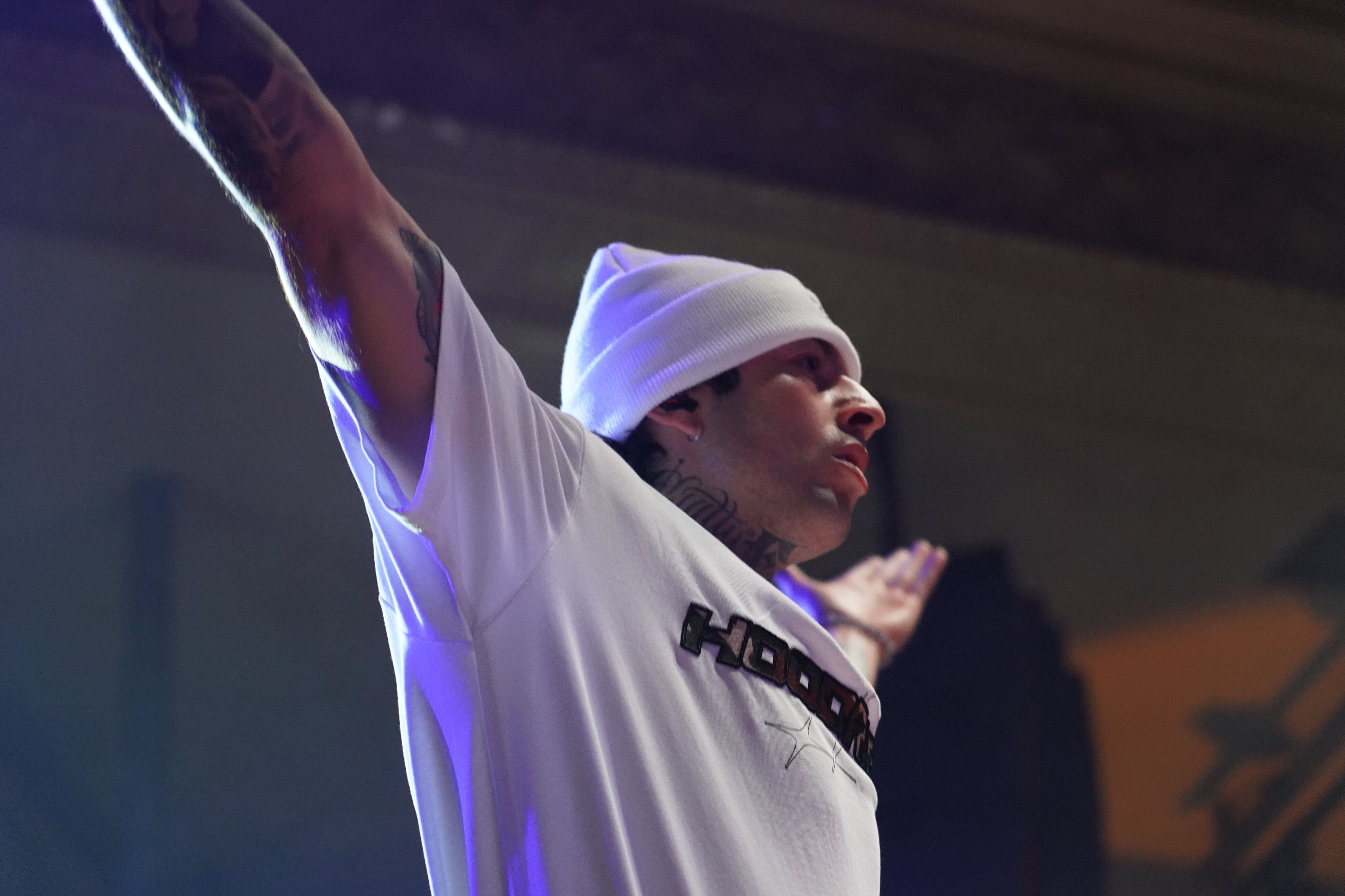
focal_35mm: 105
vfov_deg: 13.0
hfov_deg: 19.5
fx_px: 3923
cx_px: 672
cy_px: 448
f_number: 4
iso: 6400
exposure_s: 1/125
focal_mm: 105
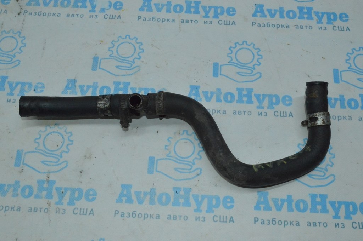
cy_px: 120
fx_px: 378
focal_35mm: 38
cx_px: 182
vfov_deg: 35.4
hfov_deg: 51.3
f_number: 16
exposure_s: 1/200
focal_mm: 25
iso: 4500
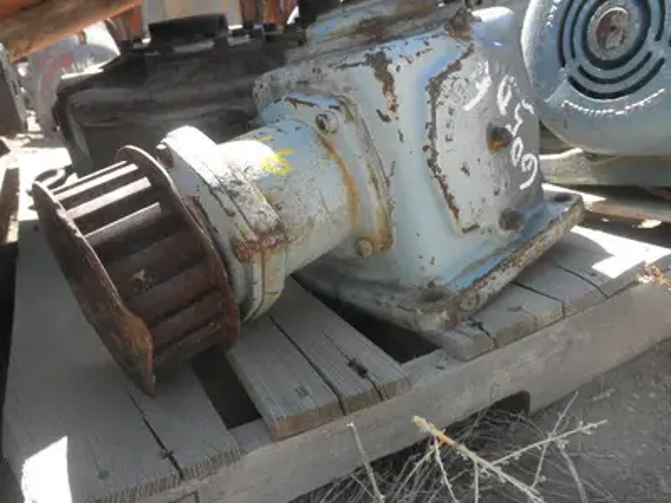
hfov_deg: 63.4
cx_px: 336
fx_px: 543
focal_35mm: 28
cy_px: 252
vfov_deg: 49.7
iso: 64
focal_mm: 5
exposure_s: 1/200
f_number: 3
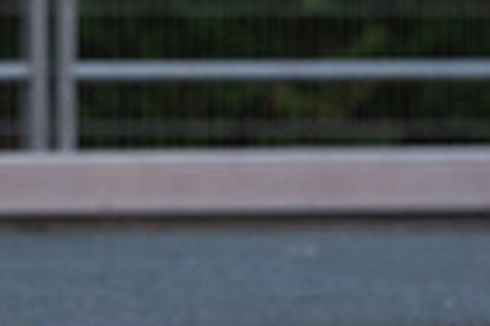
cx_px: -292
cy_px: -118
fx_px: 11228
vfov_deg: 1.7
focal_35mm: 825
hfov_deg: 2.5
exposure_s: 1/400
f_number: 3.2
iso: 8000
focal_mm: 200
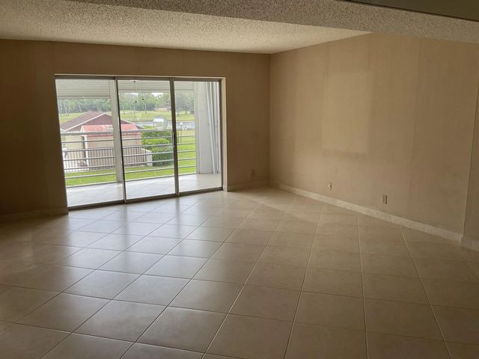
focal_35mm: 29
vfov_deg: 48.2
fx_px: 401
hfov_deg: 61.7
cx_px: 240
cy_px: 180
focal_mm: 3
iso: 16
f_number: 1.8
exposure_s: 1/134
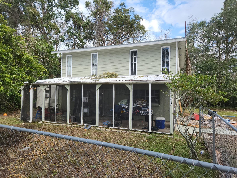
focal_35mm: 23
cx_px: 118
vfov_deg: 58.9
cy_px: 89
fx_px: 157
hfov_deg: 73.9
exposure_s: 1/629
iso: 20
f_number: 1.8
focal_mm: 5.4
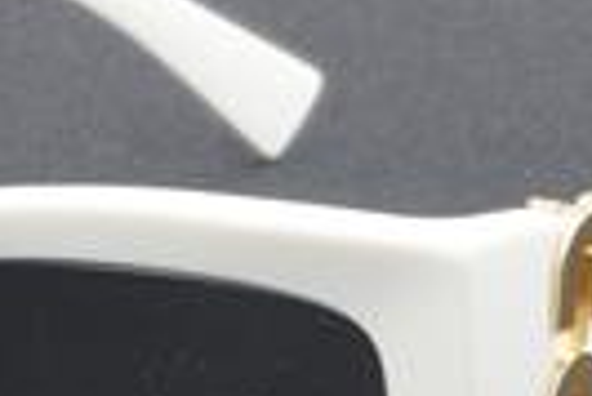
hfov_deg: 9.1
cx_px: 169
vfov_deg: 6.1
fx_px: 3704
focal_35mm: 225
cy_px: 329
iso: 100
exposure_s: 1.3
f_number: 32
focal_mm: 50
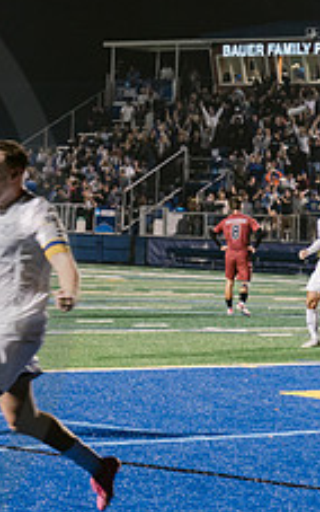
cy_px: 276
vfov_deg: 11.5
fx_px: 2538
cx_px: -322
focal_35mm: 182
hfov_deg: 7.0
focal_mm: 70
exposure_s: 1/160
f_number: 4
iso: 2500
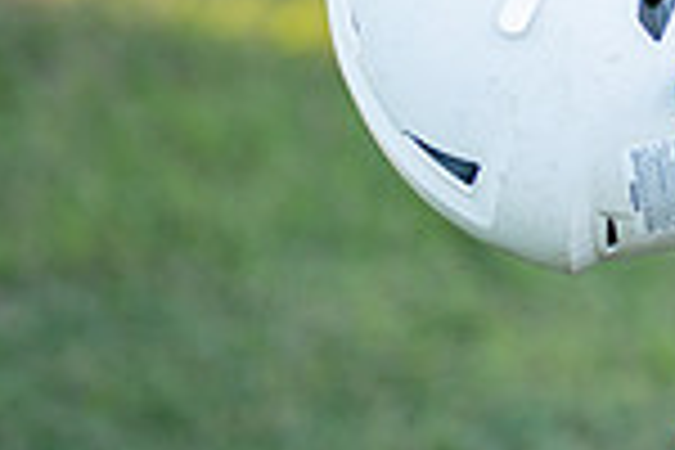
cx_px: 1206
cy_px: -324
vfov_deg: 5.6
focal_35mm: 241
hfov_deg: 8.2
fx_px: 4518
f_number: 1.2
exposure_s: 1/1000
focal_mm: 50
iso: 200
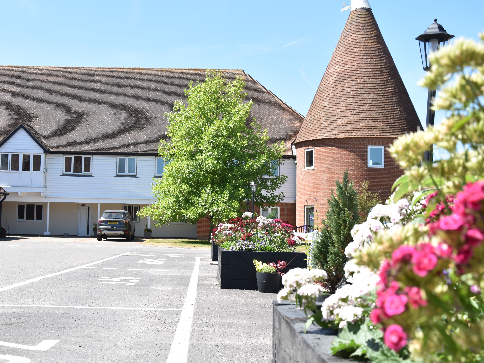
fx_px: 713
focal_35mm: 51
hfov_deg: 37.3
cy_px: 161
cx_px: 189
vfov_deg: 28.5
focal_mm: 28
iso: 100
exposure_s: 1/160
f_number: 6.3
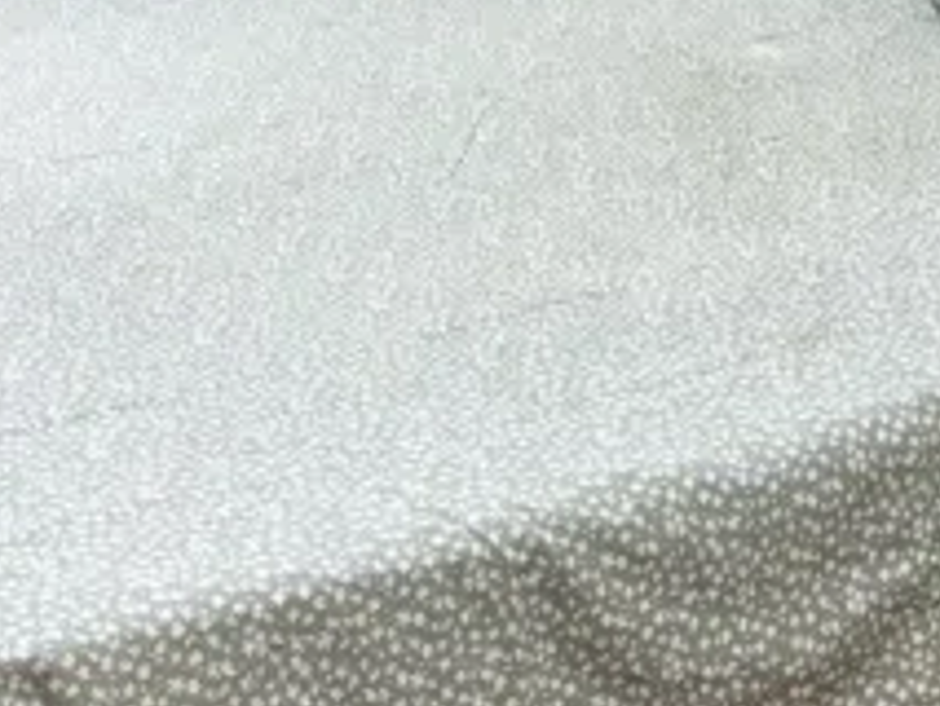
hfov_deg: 24.7
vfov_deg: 17.7
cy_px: -203
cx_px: 733
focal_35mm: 78
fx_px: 2119
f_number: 1.6
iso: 400
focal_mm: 5.96
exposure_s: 1/60
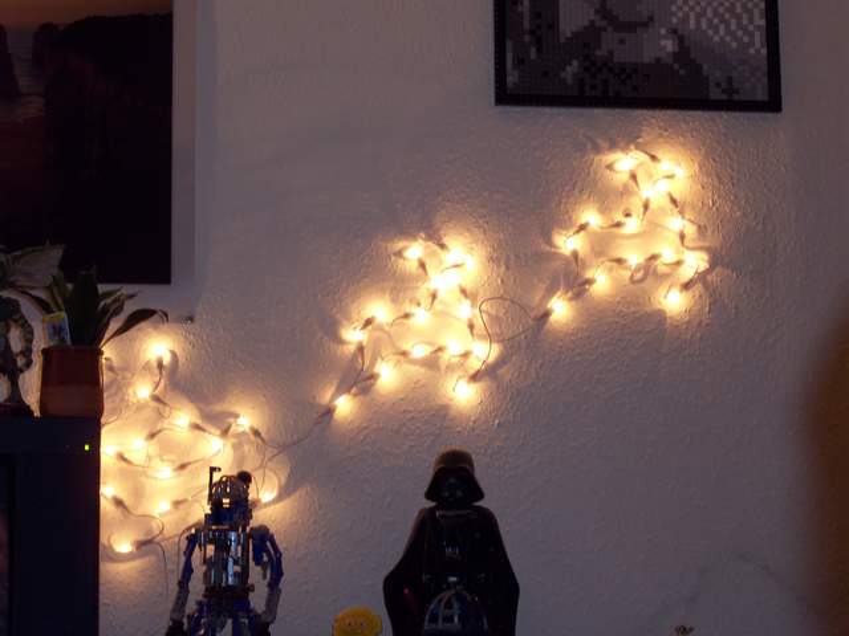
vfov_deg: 13.0
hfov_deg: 17.3
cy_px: 318
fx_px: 2796
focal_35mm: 114
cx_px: 424
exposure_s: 1/8
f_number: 4.8
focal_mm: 24
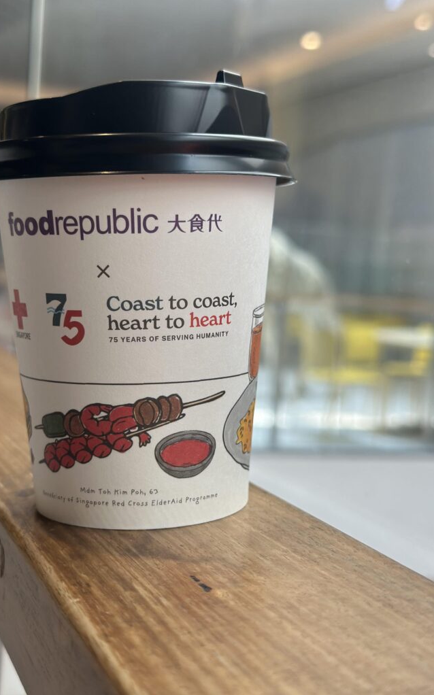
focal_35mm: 51
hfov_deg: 25.3
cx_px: 188
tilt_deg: -3.7
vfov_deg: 39.6
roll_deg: -4.6
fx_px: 966
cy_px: 348
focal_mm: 6.86
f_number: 1.78
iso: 64
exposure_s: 1/139
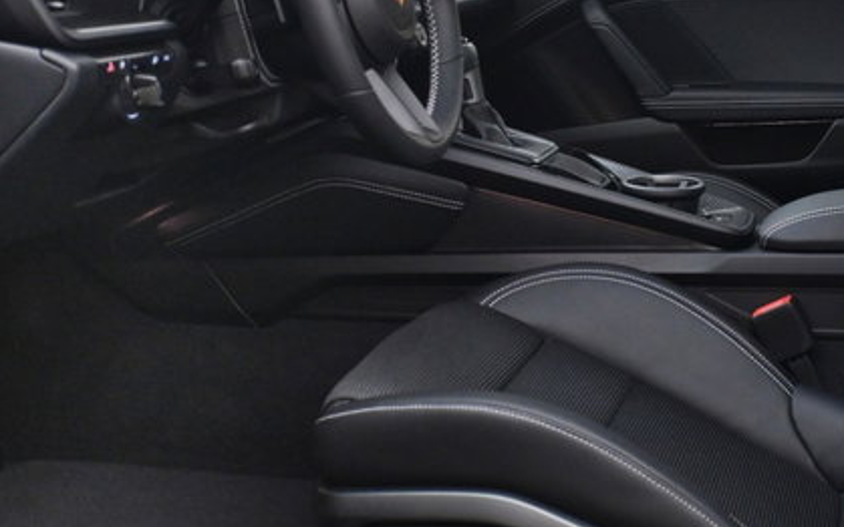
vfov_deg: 18.5
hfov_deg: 28.9
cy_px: 111
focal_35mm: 70
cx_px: 640
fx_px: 1609
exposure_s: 1/40
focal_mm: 25
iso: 2000
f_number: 4.2
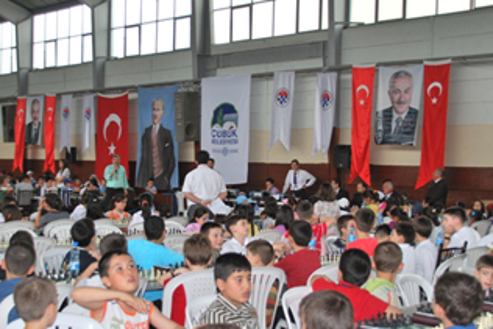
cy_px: 181
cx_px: 226
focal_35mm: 56
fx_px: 764
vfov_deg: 24.3
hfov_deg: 35.8
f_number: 4
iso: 200
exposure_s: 1/60
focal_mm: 25
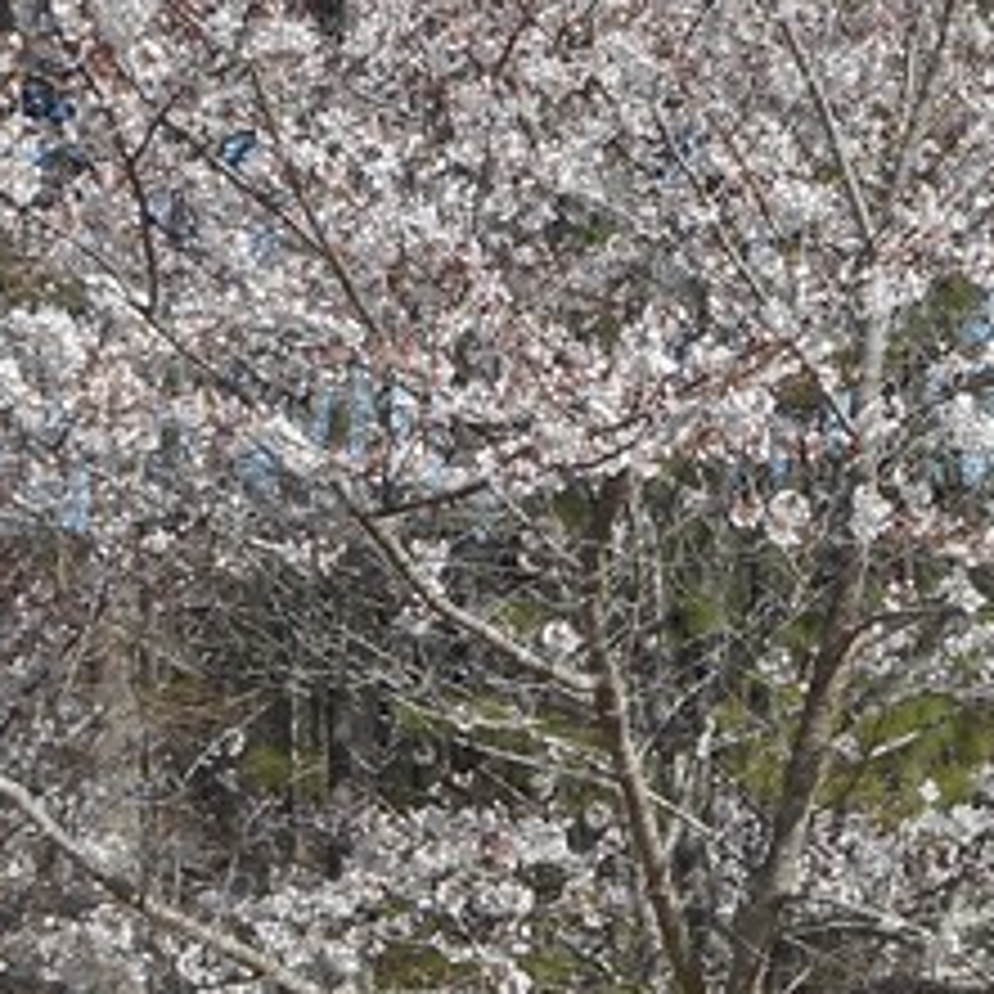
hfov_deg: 10.9
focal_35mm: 160
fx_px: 5198
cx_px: 729
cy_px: 603
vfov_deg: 10.9
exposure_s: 1/500
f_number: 4.5
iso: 80
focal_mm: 6.9
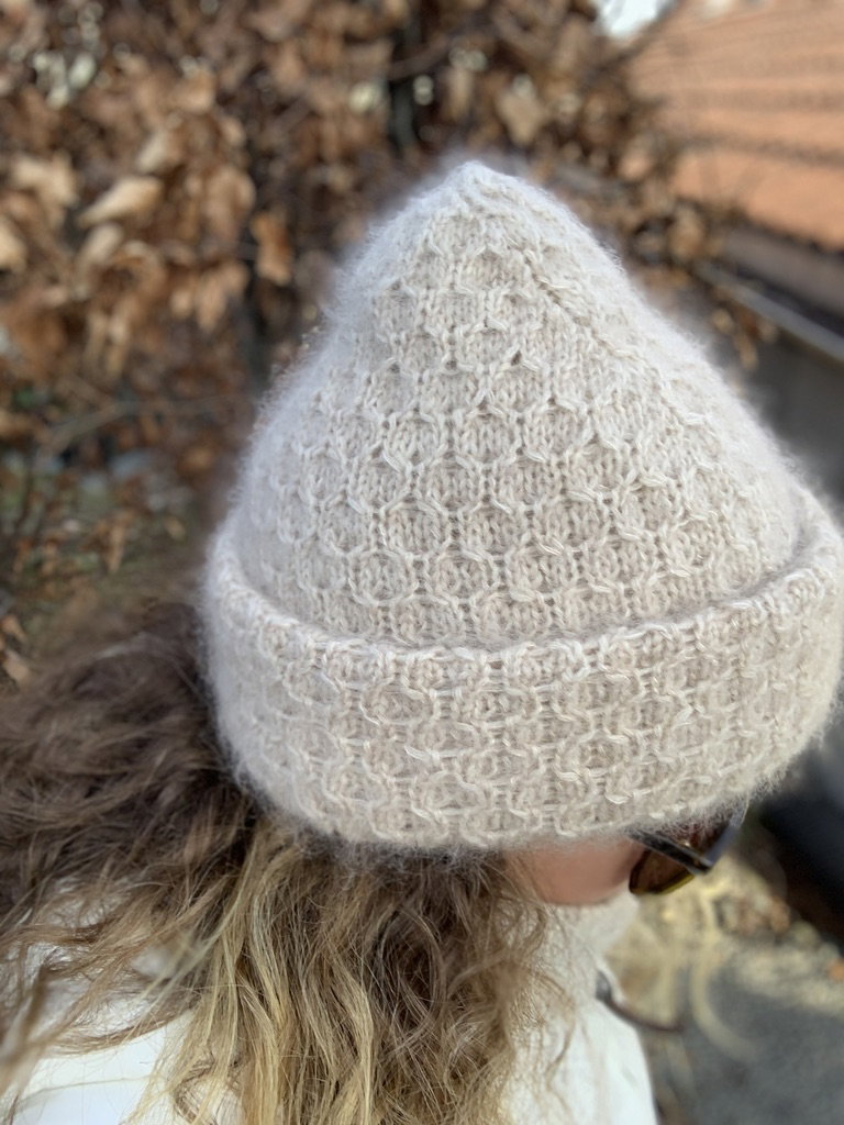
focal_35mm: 32
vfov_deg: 56.8
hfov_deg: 44.2
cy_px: 562
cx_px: 422
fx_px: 1040
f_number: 2.2
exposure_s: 1/224
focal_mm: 2.87
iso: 16
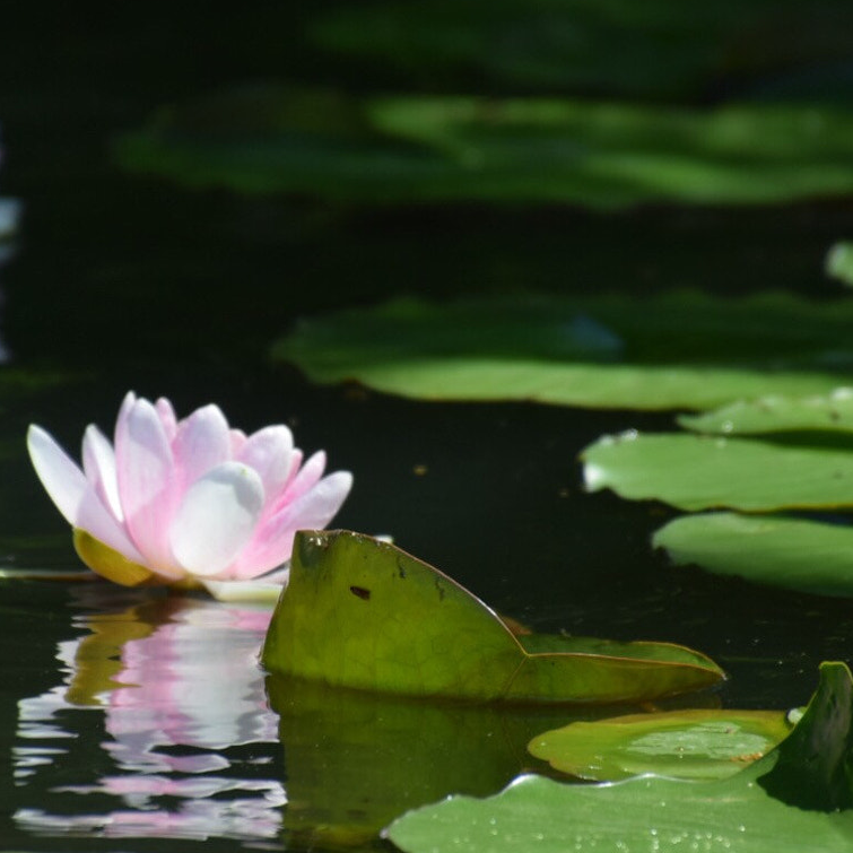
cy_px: 443
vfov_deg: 2.2
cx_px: 259
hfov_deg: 2.2
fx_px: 22610
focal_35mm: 811
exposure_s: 1/160
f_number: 6.3
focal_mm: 300
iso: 100
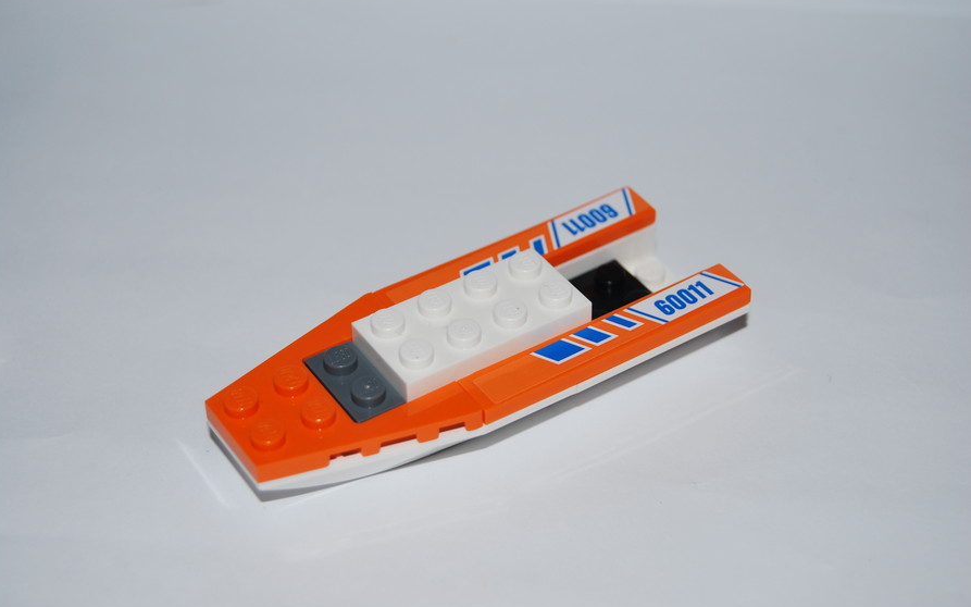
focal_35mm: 74
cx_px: 483
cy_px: 312
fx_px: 1958
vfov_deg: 17.6
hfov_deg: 27.9
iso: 200
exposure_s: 1/60
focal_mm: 48
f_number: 5.6
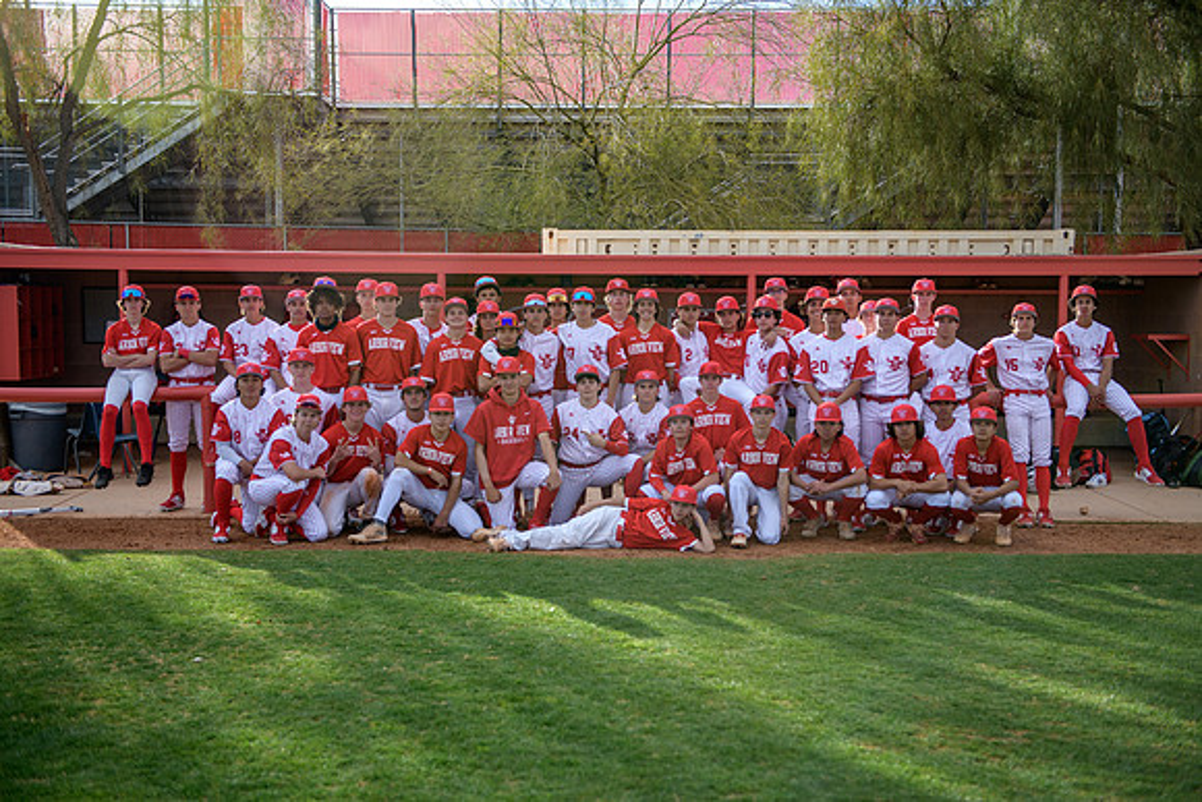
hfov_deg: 43.6
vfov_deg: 29.9
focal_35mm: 45
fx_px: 1503
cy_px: 401
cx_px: 601
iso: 100
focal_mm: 45
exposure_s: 1/640
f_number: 2.8
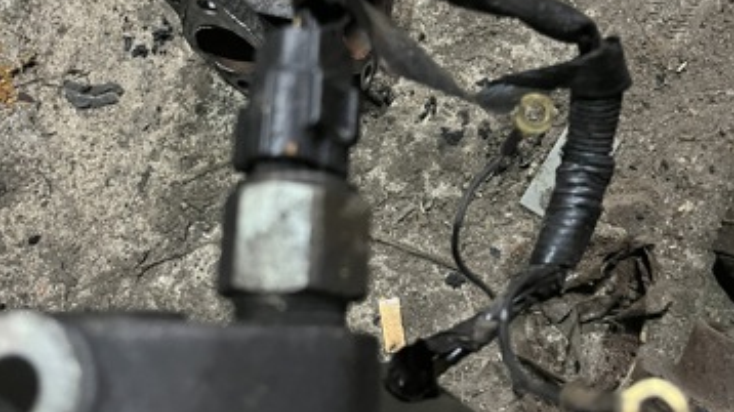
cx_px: 367
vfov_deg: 30.9
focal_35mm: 38
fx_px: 739
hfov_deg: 52.8
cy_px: 131
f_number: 1.6
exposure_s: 1/25
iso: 800
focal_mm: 5.1
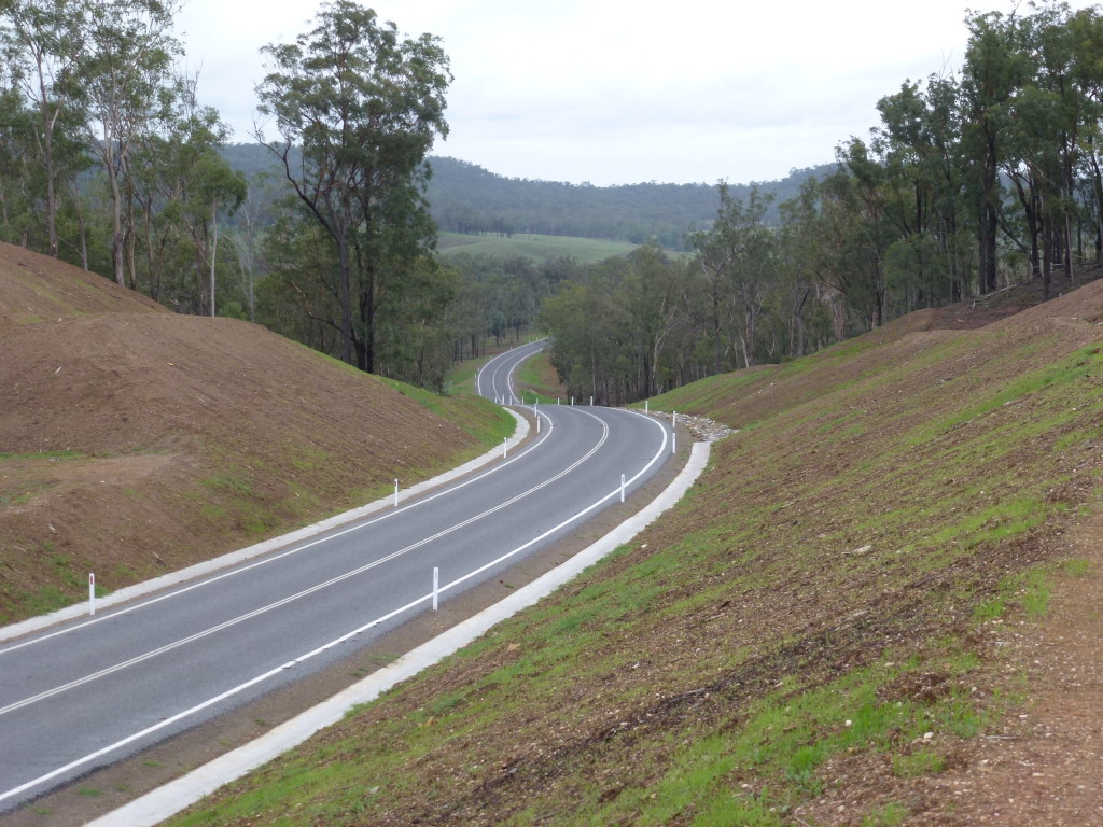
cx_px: 552
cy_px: 414
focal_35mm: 82
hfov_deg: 23.8
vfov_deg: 18.0
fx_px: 2613
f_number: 4.8
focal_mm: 14.8
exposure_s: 1/250
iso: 100
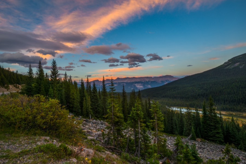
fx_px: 116
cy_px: 82
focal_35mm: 17
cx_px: 123
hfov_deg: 93.3
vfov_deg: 70.4
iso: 100
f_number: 22
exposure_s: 1/1.67
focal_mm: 17
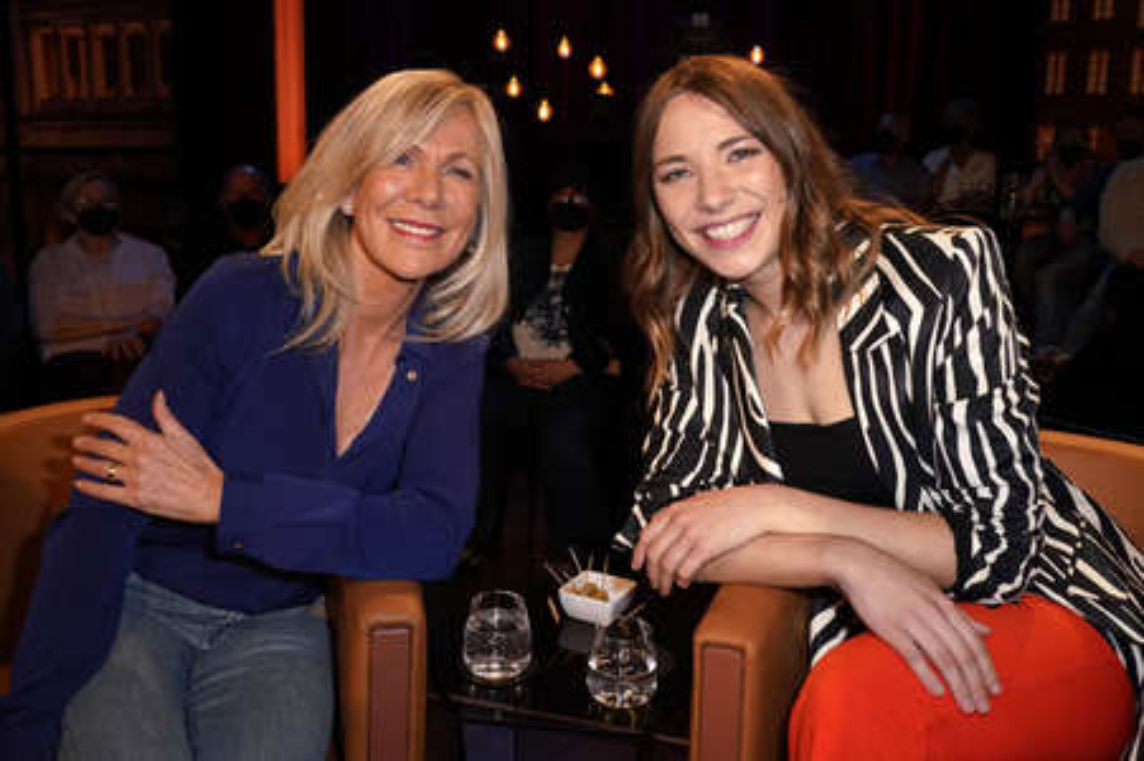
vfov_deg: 46.3
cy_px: 380
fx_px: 889
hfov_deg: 65.5
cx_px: 572
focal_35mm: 28
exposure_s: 1/160
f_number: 6.3
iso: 1600
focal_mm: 28
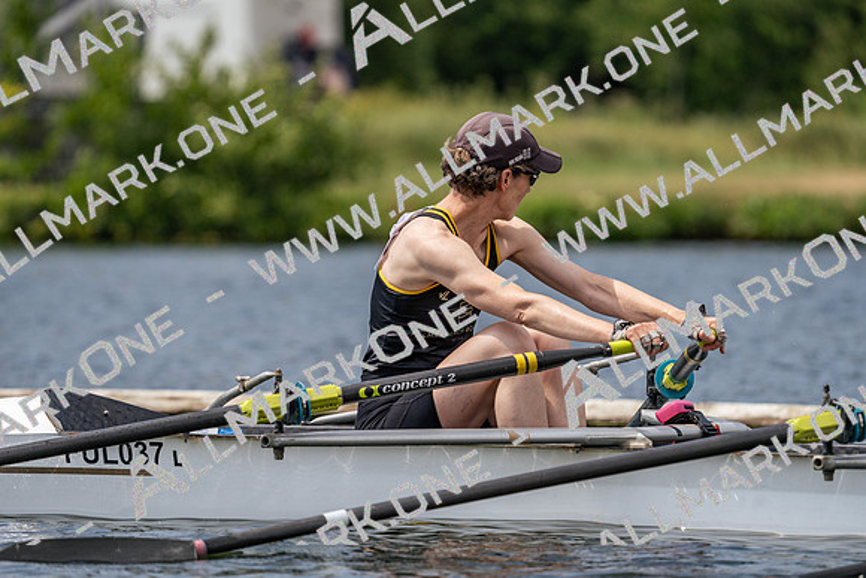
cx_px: 433
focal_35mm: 376
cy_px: 289
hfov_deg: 5.5
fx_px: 9047
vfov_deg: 3.7
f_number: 6.3
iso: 250
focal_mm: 376
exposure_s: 1/1600
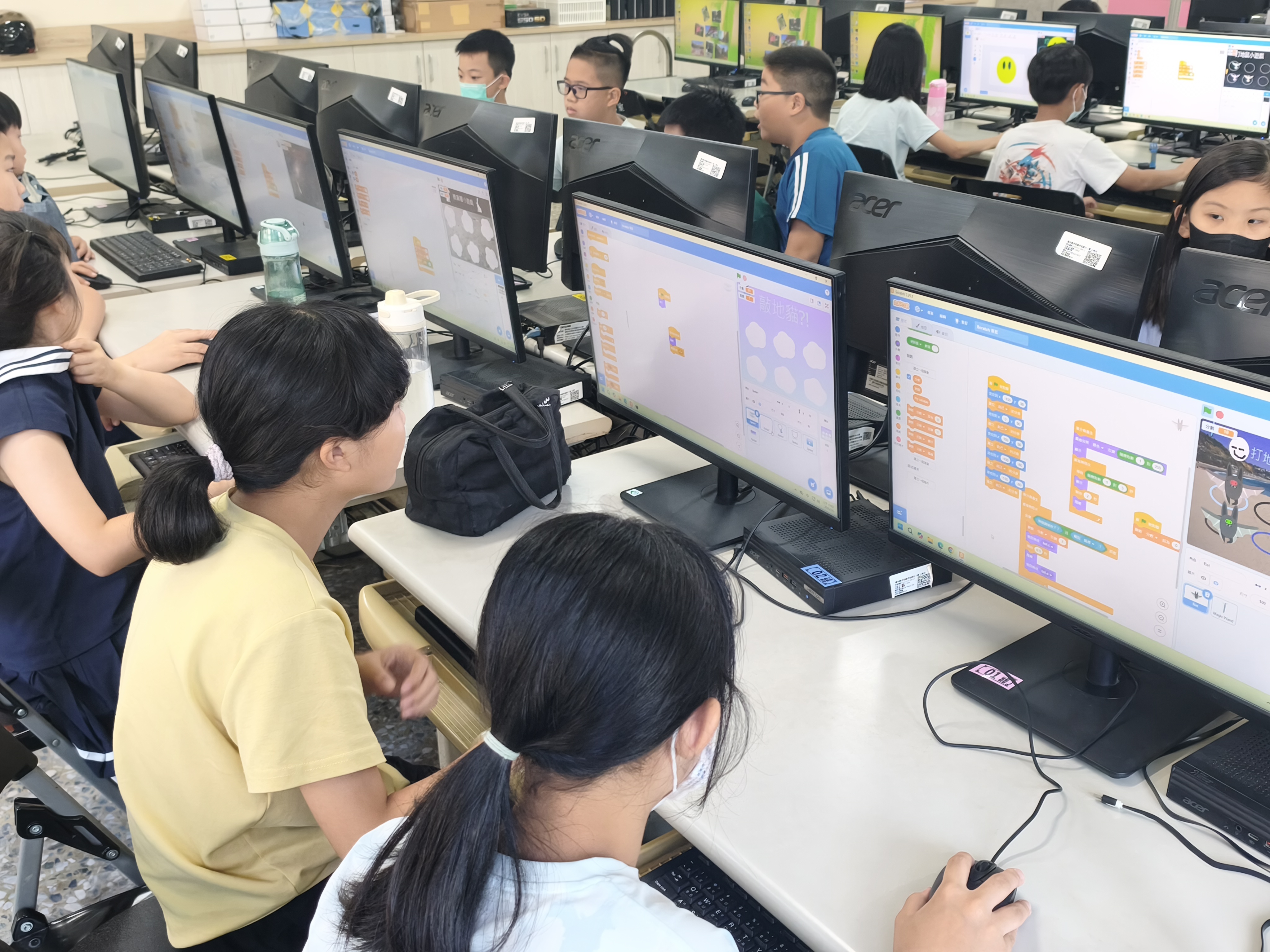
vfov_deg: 42.9
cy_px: 476
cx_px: 635
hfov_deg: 55.4
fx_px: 1211
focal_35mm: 33
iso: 400
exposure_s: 1/120
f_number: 1.62
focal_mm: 6.45
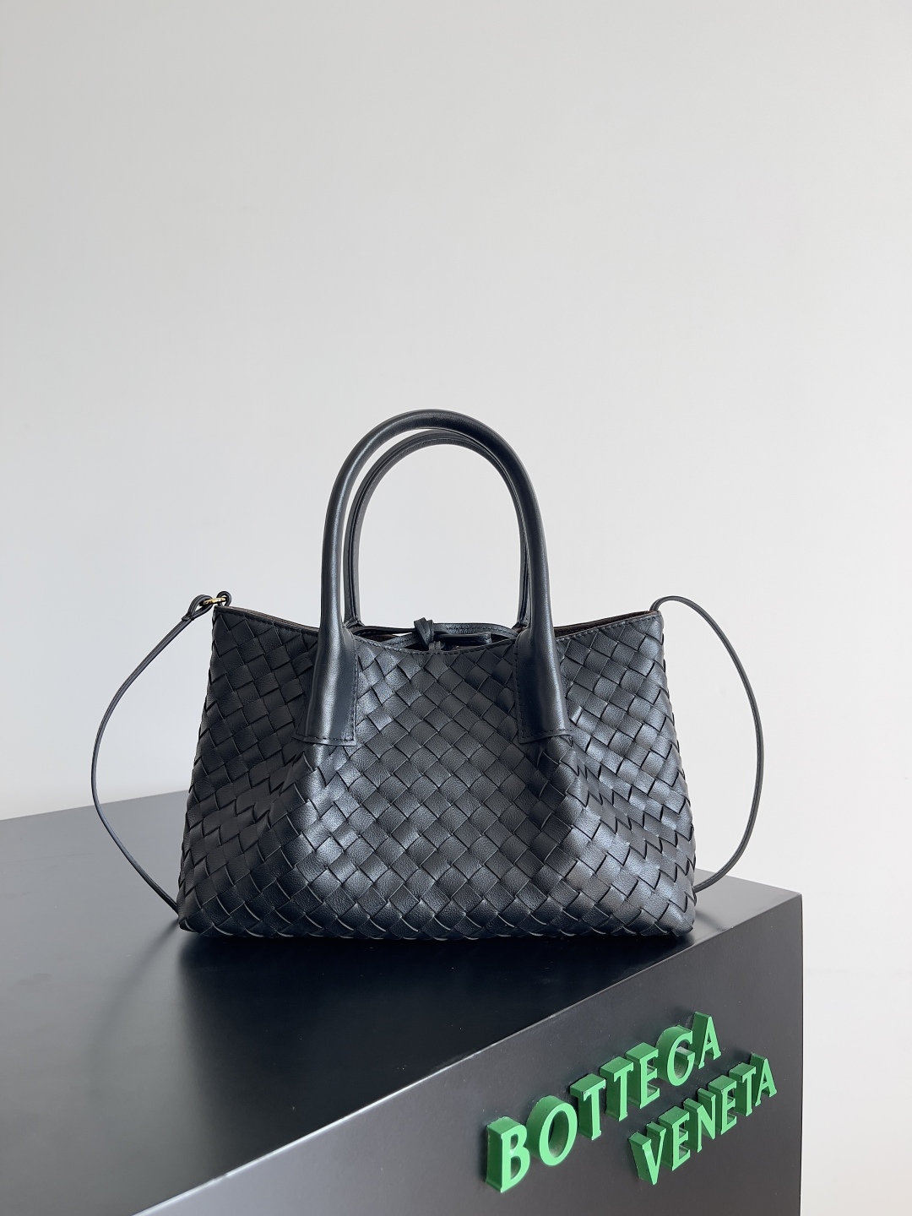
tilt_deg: -1.1
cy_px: 608
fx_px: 913
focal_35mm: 26
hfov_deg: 53.1
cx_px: 456
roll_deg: +0.5
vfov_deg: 67.3
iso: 32
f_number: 1.6
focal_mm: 5.1
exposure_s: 1/206
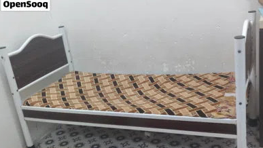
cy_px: 86
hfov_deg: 45.5
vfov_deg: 26.5
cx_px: 134
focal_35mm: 45
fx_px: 314
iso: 233
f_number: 1.75
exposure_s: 1/33.3
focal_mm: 5.25
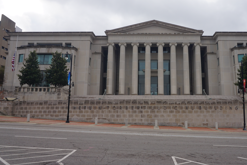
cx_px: 154
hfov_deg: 50.6
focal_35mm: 38
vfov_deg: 35.2
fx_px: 258
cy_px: 64
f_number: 10
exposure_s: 1/100
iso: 100
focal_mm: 19
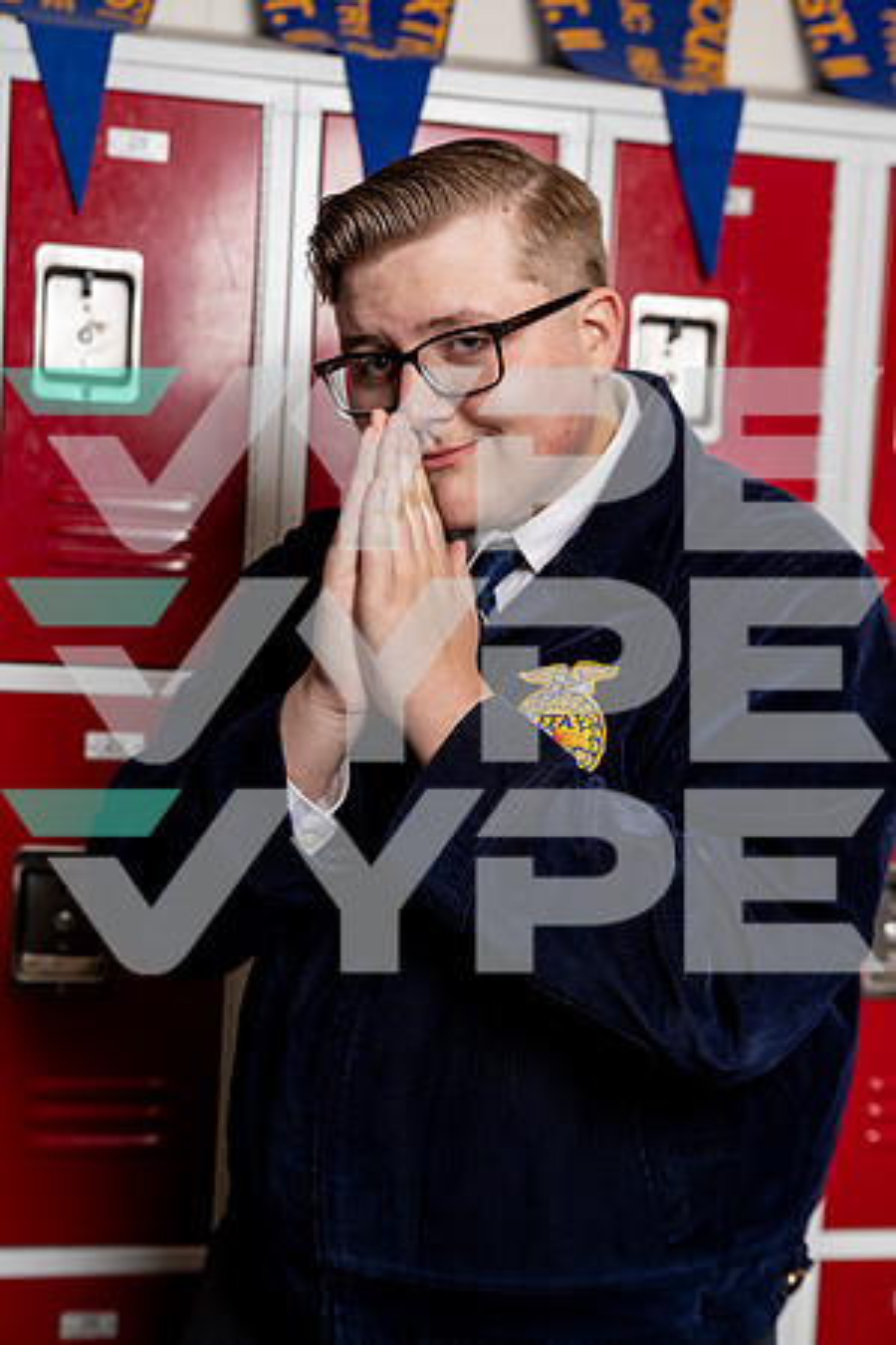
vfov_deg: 42.7
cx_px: 448
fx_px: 1717
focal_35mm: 46
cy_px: 672
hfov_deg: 29.2
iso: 160
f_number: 4
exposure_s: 1/250
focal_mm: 46
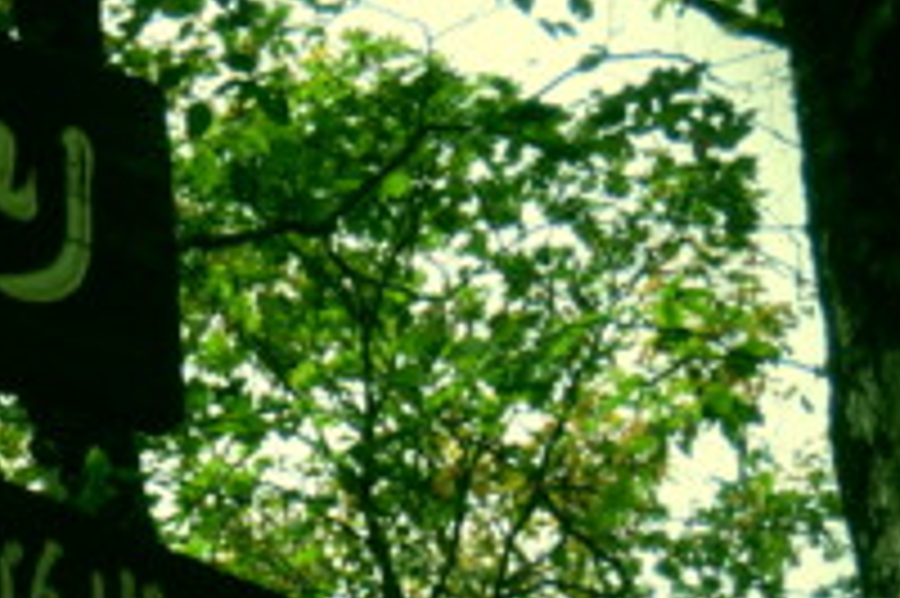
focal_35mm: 288
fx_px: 7194
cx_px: 68
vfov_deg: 4.8
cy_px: 490
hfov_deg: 7.1
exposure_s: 1/200
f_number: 5.5
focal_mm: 21.79
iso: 80
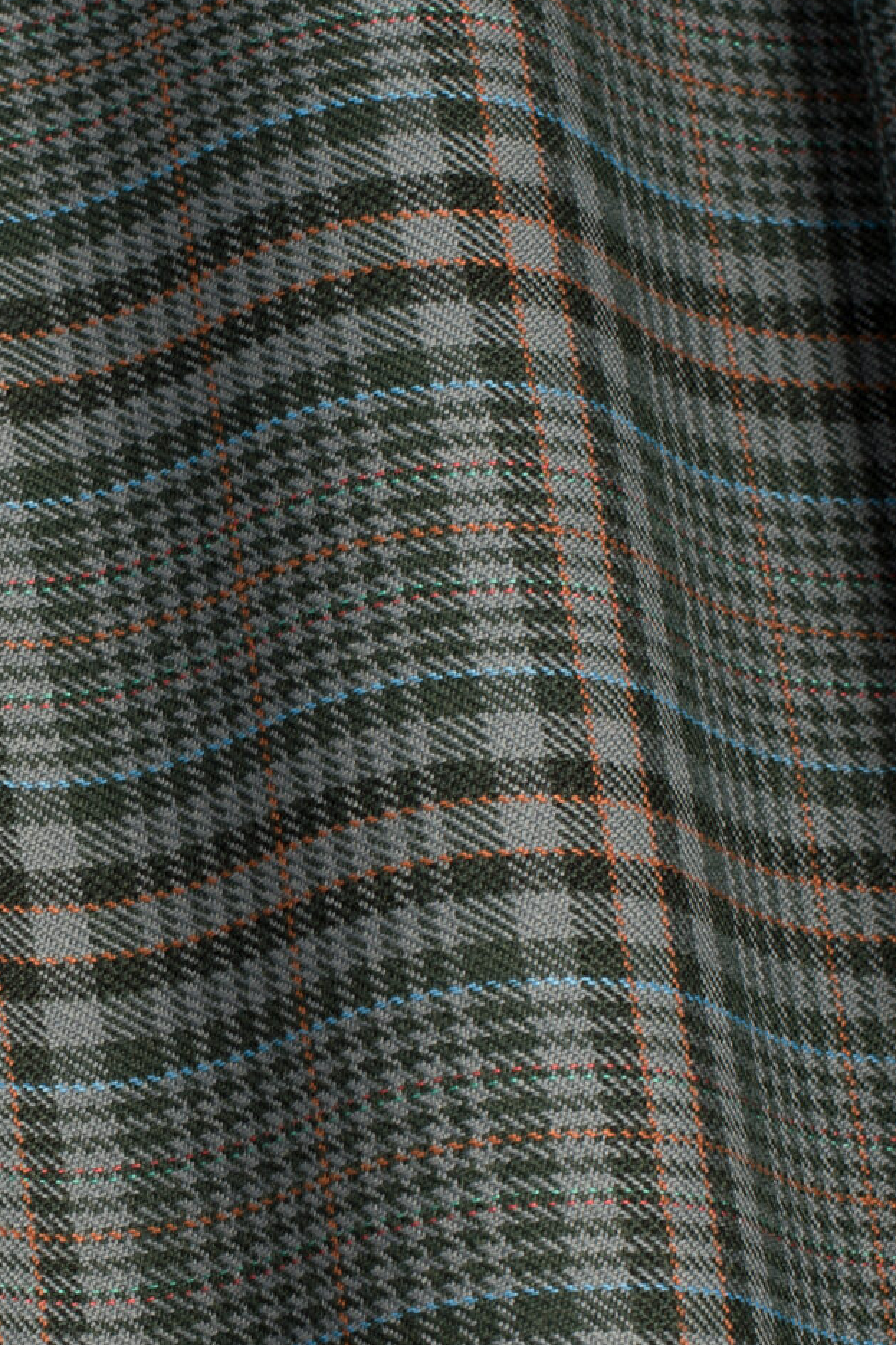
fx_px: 5116
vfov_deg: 14.9
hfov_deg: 9.9
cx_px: -152
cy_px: 966
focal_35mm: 137
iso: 100
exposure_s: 1/80
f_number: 13
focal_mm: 50
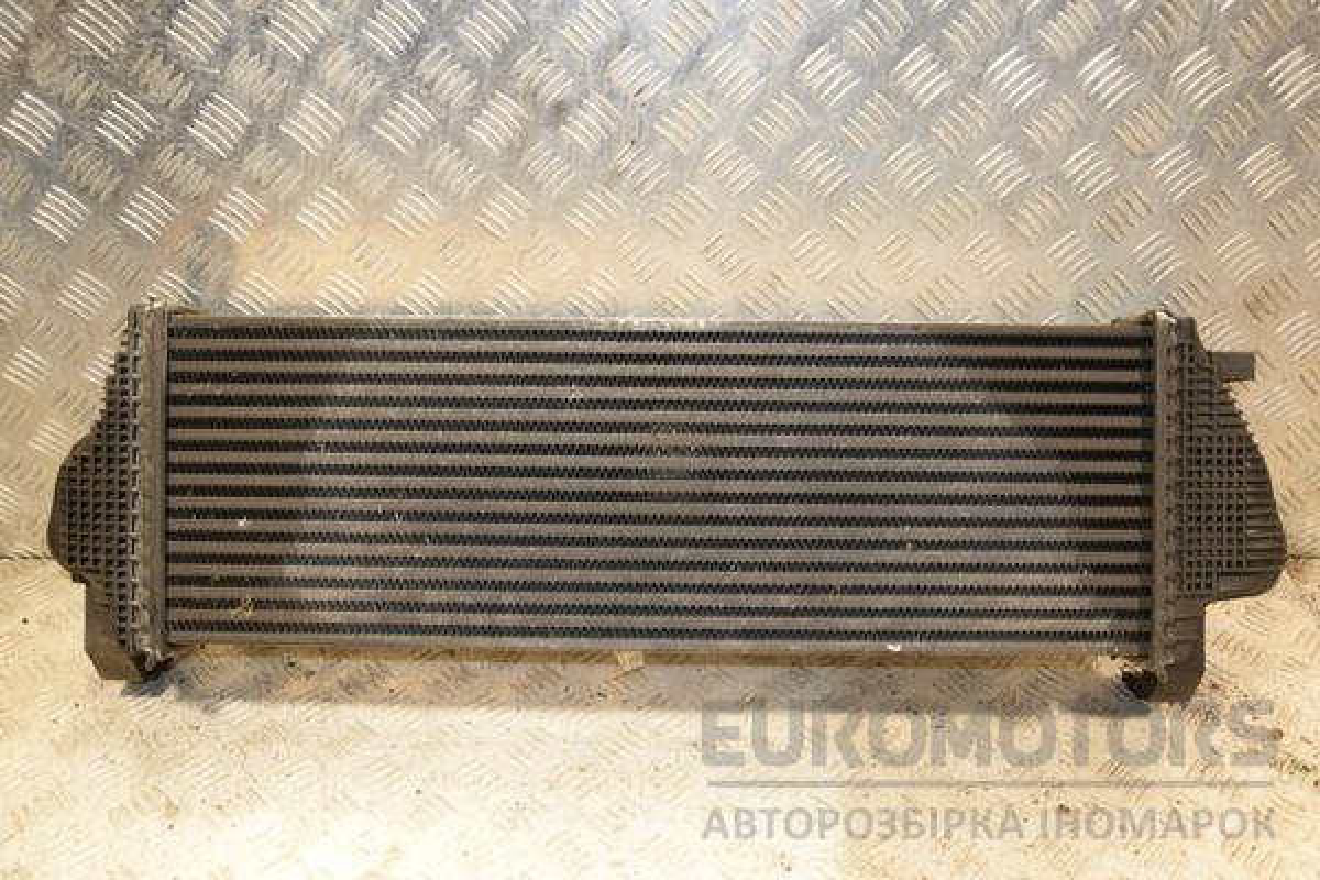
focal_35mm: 33
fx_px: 1210
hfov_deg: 57.2
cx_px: 660
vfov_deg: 40.0
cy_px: 440
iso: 800
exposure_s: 1/160
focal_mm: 22
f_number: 5
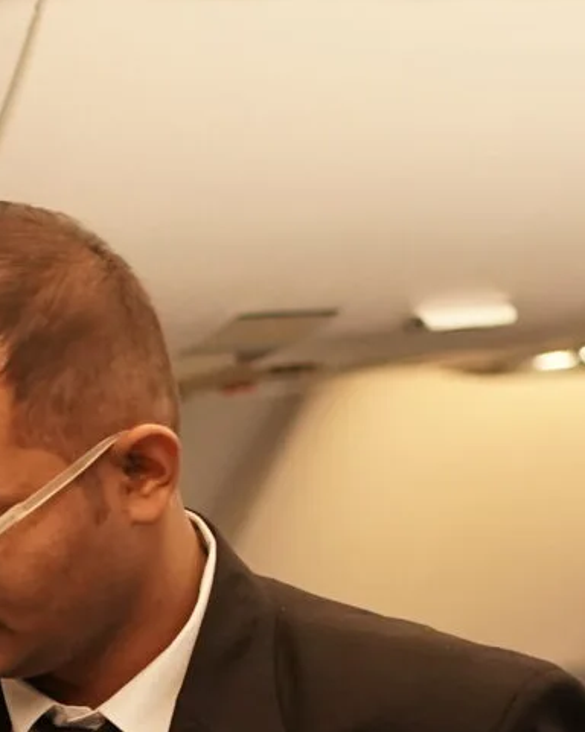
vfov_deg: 4.5
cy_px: 988
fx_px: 9210
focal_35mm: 425
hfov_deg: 3.6
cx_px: -463
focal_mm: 85
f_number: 2.2
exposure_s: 1/125
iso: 3200
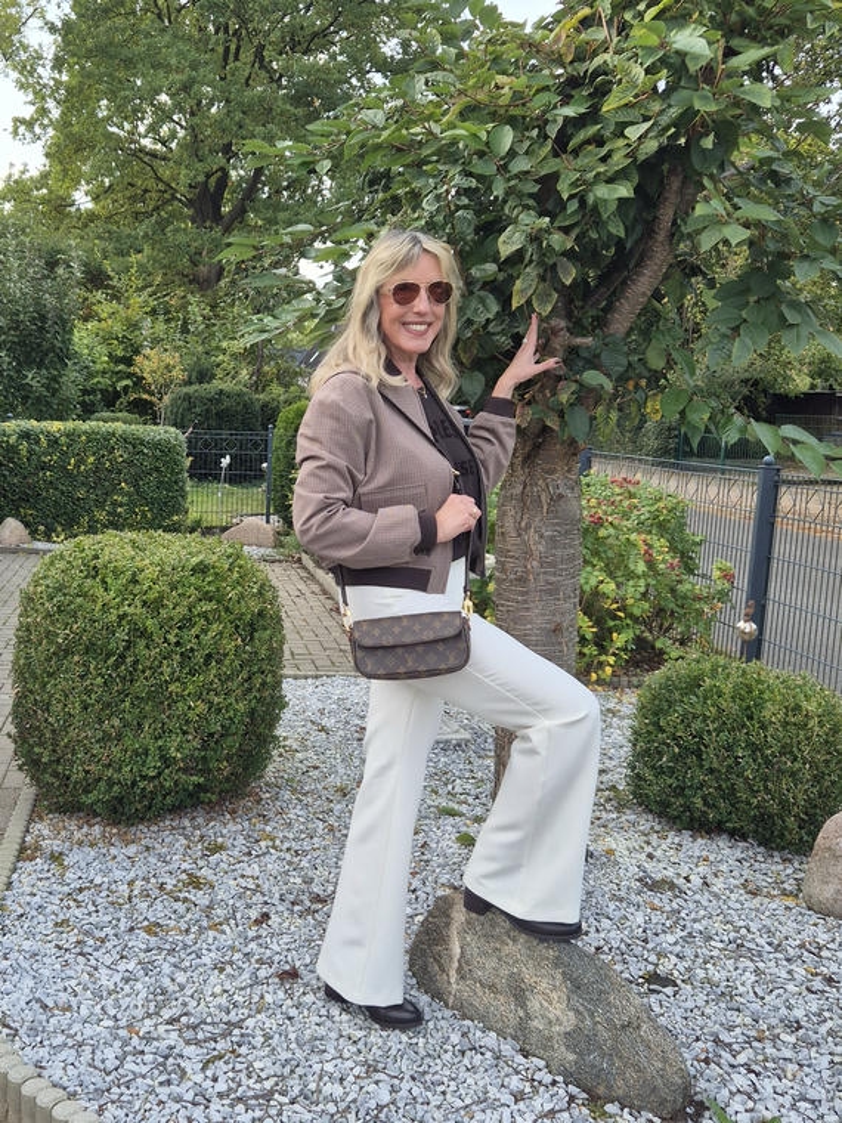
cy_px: 562
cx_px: 421
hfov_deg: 58.9
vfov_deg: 73.9
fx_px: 746
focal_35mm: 23
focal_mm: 5.4
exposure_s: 1/522
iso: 25
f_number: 1.8
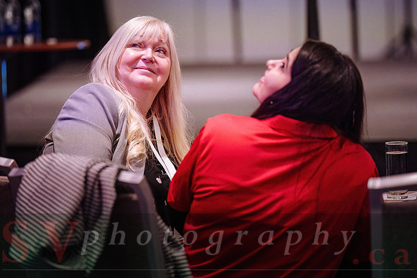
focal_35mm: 169
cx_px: 208
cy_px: 118
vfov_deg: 8.1
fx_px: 1960
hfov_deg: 12.1
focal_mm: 147
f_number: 2.8
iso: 3200
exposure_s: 1/250
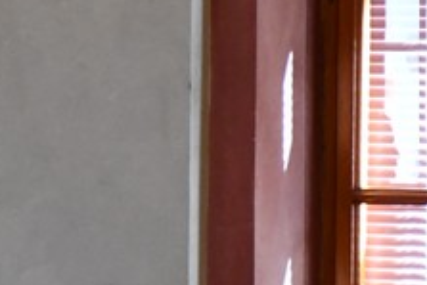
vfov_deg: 3.6
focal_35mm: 386
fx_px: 4581
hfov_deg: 5.3
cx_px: -44
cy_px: 309
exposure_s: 1/125
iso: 3200
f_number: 4.8
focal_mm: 56
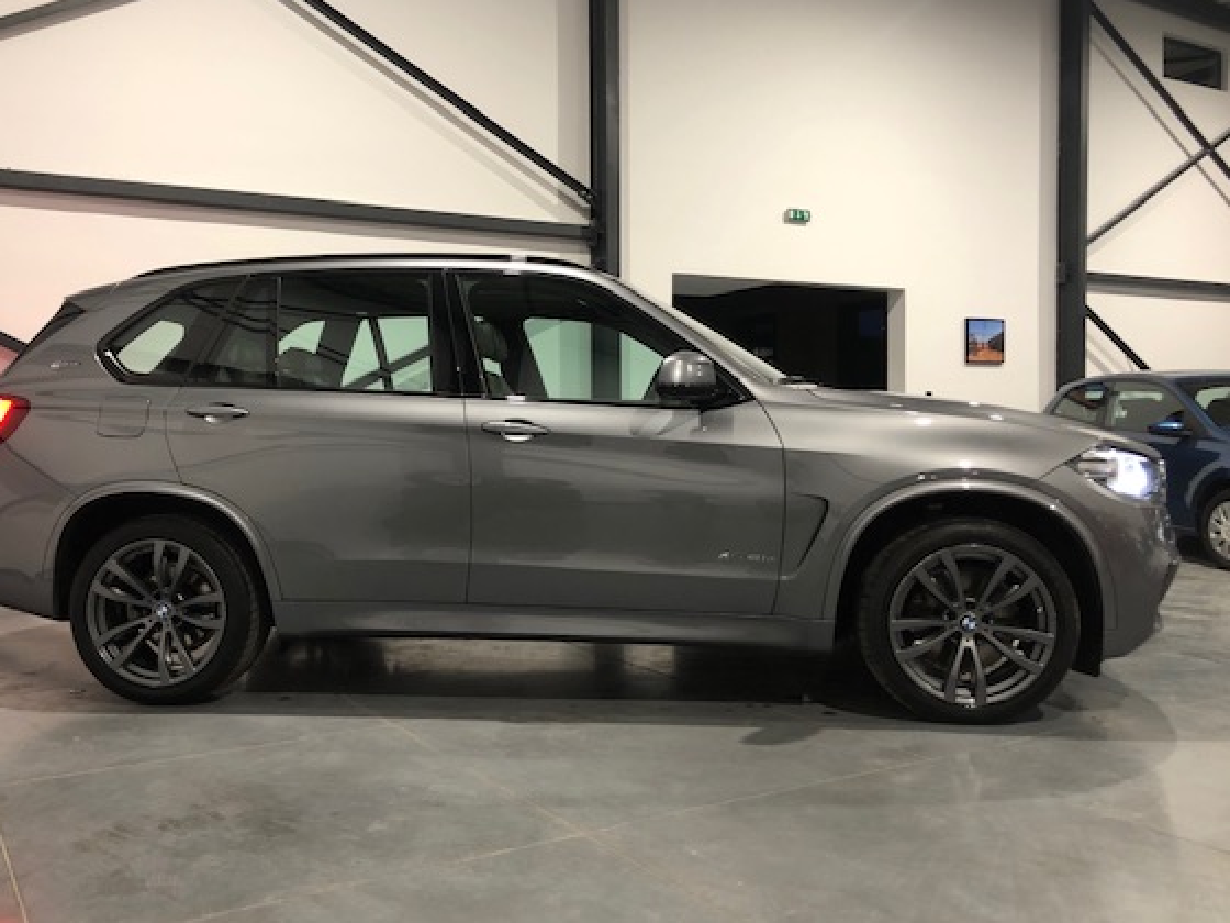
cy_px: 470
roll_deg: +0.8
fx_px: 1137
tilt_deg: -1.8
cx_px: 545
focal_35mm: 32
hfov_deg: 56.7
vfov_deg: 44.2
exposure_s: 1/17
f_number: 1.8
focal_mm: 3.99
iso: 40
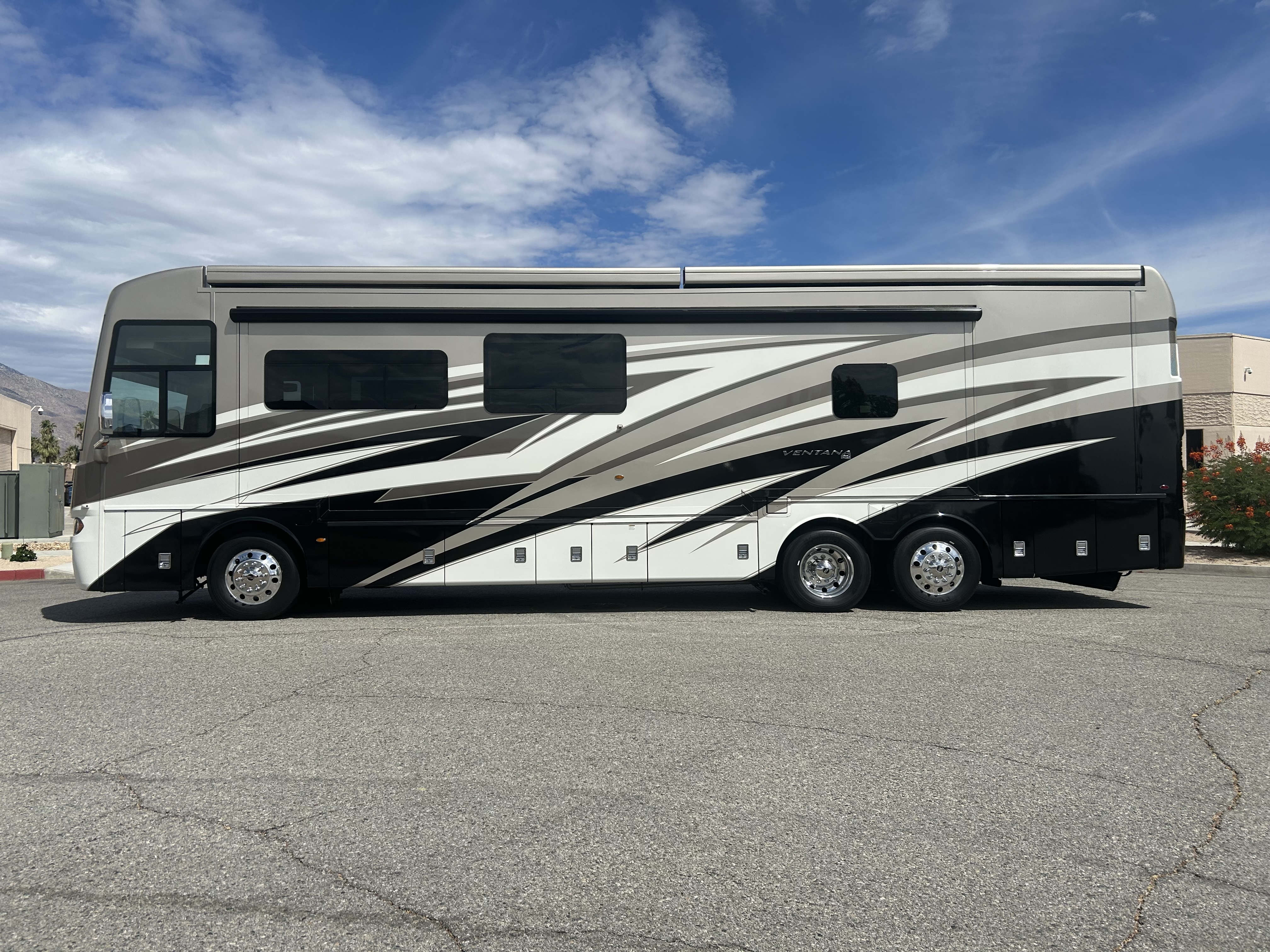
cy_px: 476
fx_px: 954
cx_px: 635
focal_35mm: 26
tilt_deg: +0.3
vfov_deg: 53.1
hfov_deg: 67.3
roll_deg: +1.2
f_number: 1.5
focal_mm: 5.7
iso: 50
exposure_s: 1/8696
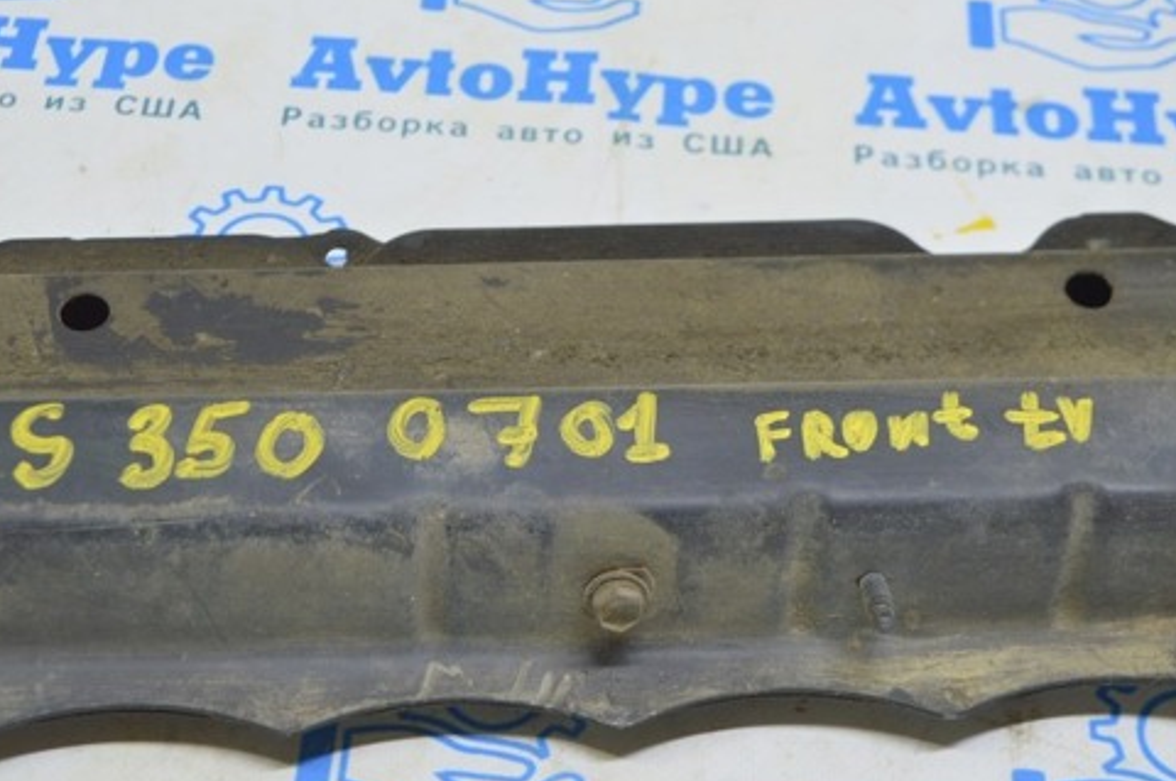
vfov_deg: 17.9
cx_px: 443
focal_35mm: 76
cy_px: 388
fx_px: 2480
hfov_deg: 26.6
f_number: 5.6
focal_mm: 38
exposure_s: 1/20
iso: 400
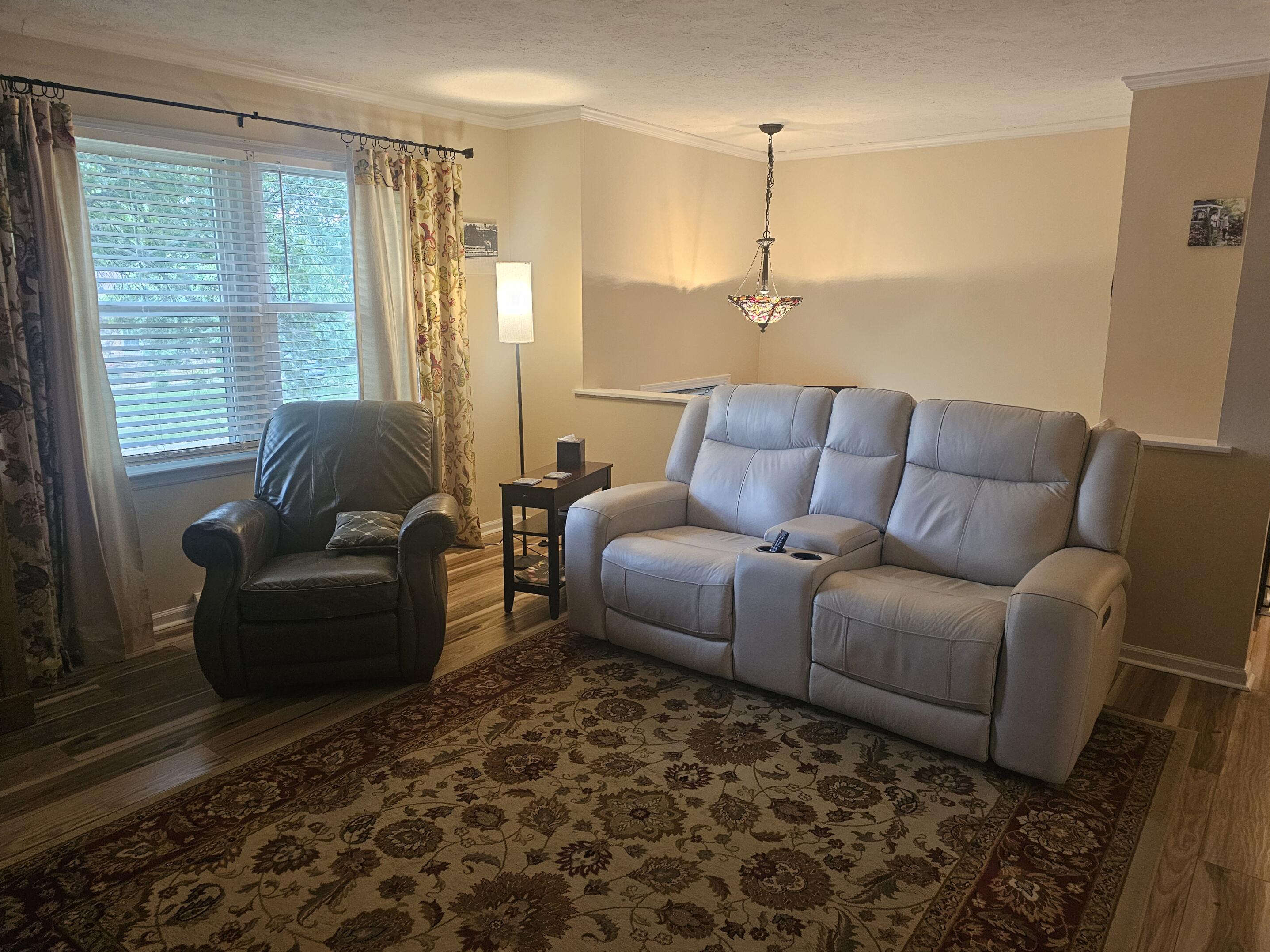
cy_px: 474
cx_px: 638
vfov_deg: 56.8
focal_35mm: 24
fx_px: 880
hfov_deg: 71.6
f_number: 1.7
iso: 500
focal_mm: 6.3
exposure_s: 1/100
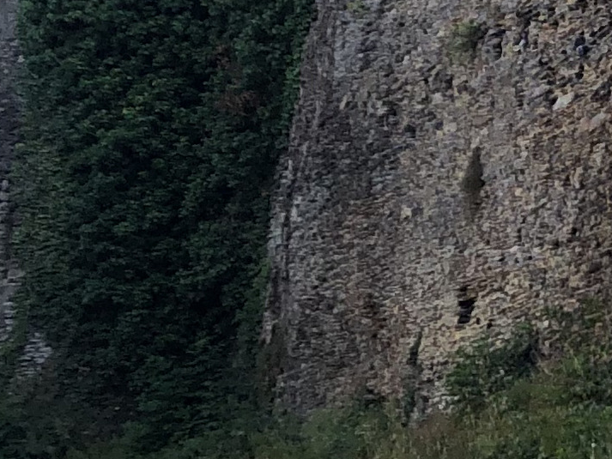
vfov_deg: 9.2
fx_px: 2776
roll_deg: +2.0
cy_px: -280
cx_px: 708
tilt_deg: +19.2
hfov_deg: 12.3
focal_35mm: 157
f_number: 1.8
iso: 20
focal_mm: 4
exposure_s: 1/398
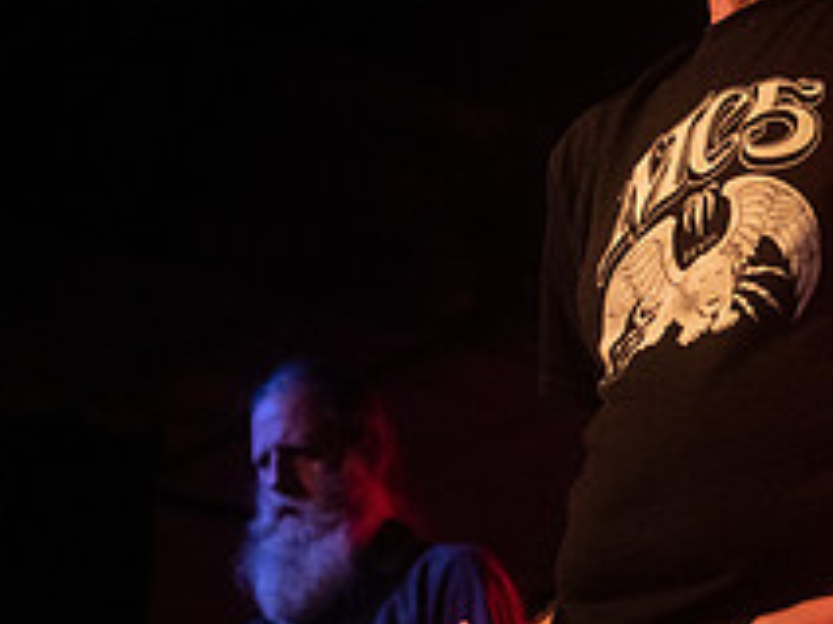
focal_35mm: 105
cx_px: 1081
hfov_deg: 17.6
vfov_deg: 14.1
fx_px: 2527
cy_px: 292
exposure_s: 1/125
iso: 3200
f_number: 3.2
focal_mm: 40
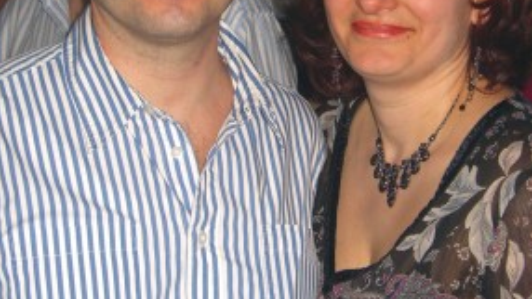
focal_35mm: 105
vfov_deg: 11.5
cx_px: 285
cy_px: 93
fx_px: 1481
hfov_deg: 20.4
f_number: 3.1
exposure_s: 1/60
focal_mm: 9.5
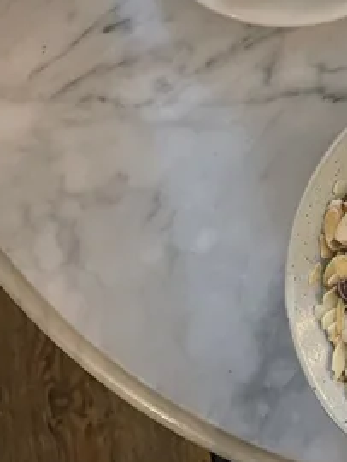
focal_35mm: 82
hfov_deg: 16.3
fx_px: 1094
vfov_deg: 21.5
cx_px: 533
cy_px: -139
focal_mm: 4.2
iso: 400
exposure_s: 1/33
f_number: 1.6
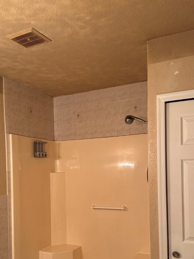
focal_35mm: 36
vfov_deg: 50.4
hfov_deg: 39.6
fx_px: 269
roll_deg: +2.0
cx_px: 82
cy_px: 173
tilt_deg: -1.3
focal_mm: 6.76
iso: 200
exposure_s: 1/120
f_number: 1.78
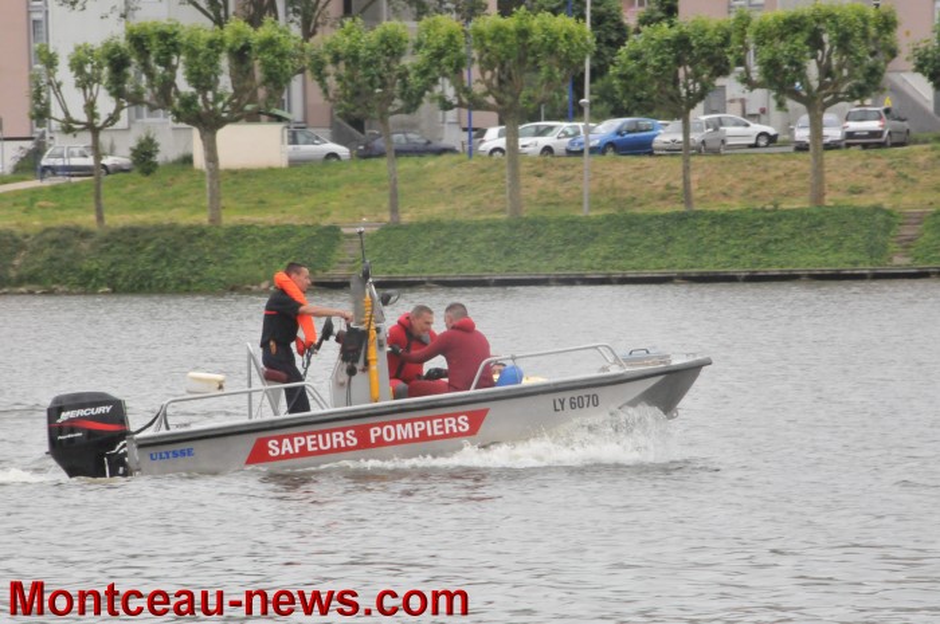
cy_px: 312
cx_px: 470
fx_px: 7824
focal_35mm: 300
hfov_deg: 6.9
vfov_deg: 4.6
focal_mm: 200
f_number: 29
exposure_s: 1/250
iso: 3200
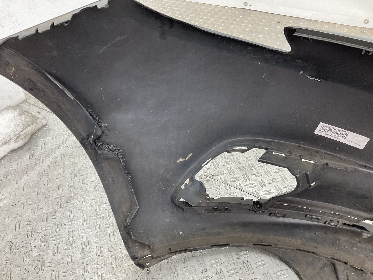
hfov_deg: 61.7
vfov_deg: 48.2
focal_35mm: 29
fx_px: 312
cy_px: 140
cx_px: 186
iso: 64
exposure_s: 1/120
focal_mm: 3
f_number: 1.8
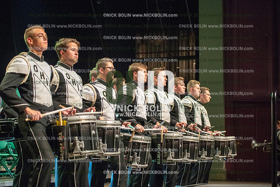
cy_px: 94
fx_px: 544
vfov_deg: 19.4
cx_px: 140
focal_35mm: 70
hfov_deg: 28.9
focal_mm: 70
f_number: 2.8
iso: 8000
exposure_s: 1/800
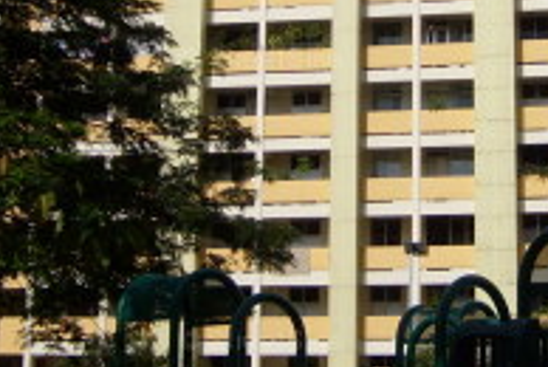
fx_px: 1570
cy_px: 62
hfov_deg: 19.7
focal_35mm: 103
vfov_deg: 13.3
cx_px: 390
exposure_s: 1/750
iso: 80
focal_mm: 5.8
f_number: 7.1
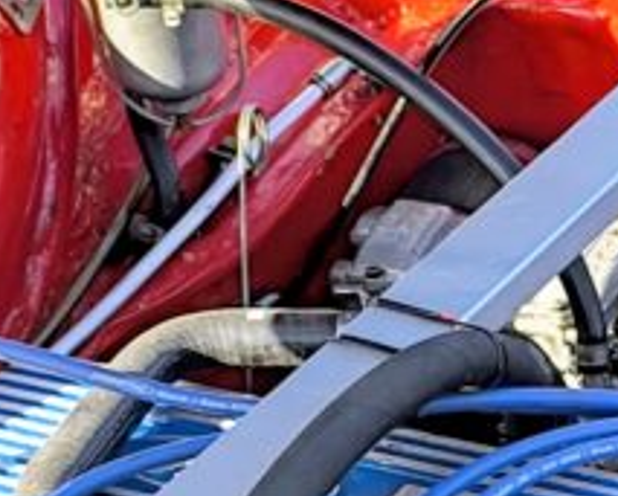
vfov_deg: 9.2
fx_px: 3004
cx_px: 743
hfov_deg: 11.5
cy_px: 693
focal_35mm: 164
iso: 50
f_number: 1.65
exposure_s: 1/244
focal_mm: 6.14
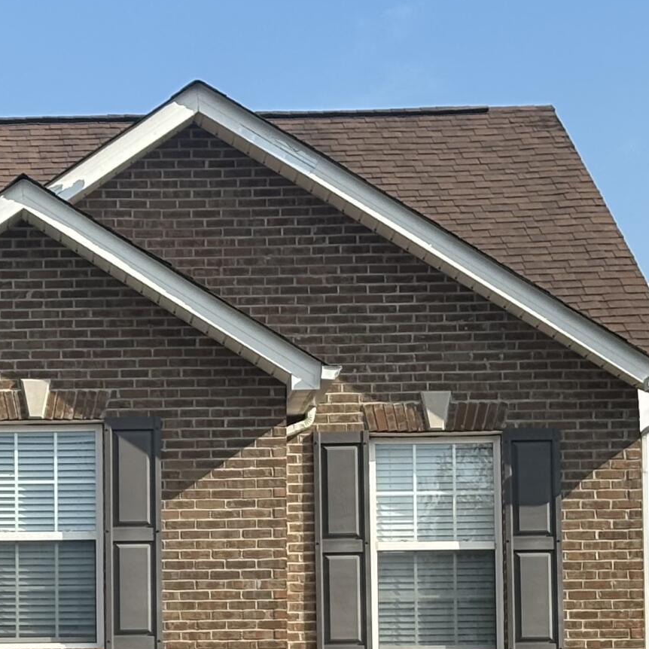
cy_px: 721
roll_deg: +0.2
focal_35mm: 160
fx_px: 3394
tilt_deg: +5.9
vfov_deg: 10.8
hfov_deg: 10.7
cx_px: -205
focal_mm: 5.96
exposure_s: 1/2024
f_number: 1.6
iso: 40
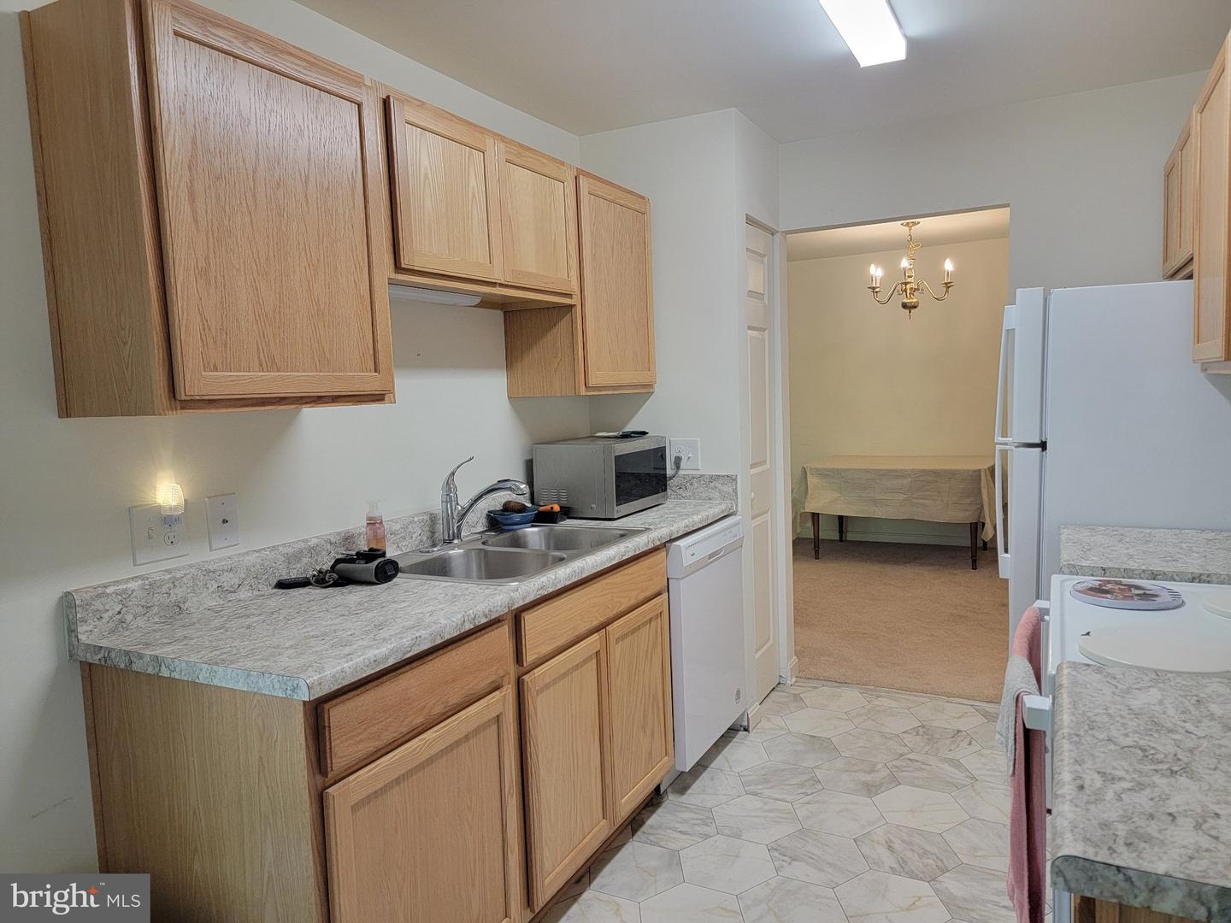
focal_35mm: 24
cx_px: 616
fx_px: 853
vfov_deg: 56.8
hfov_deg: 71.6
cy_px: 462
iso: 250
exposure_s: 1/120
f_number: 1.8
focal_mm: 6.7
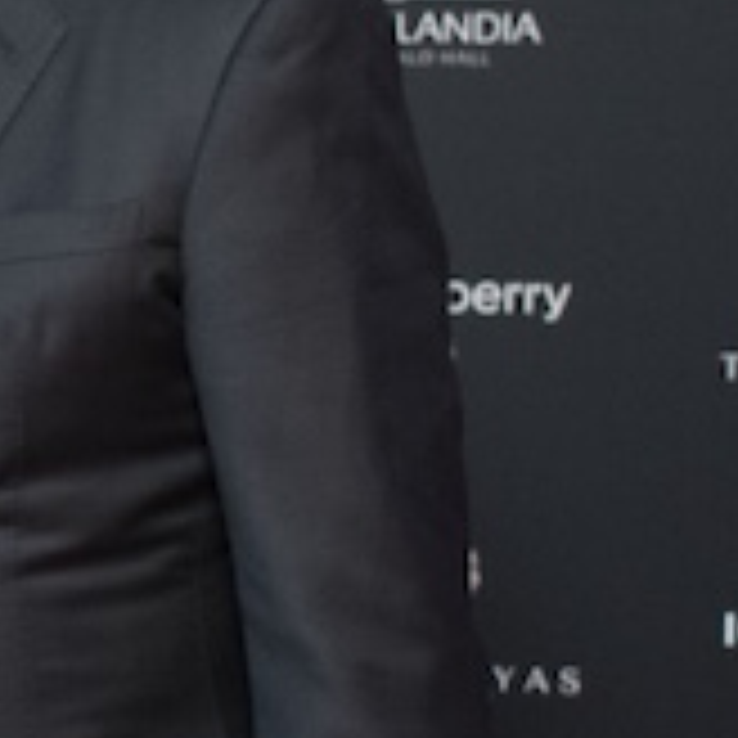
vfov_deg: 8.0
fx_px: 5258
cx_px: -634
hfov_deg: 7.7
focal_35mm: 218
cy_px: 290
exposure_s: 1/50
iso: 2200
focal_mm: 28
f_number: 4.2
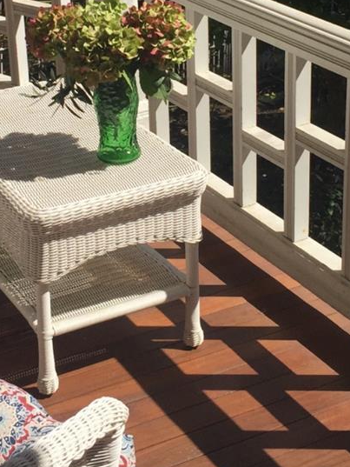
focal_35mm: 81
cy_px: 70
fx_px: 1092
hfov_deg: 18.2
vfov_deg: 23.6
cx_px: 125
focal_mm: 4.15
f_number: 2.2
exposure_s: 1/2825
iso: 32
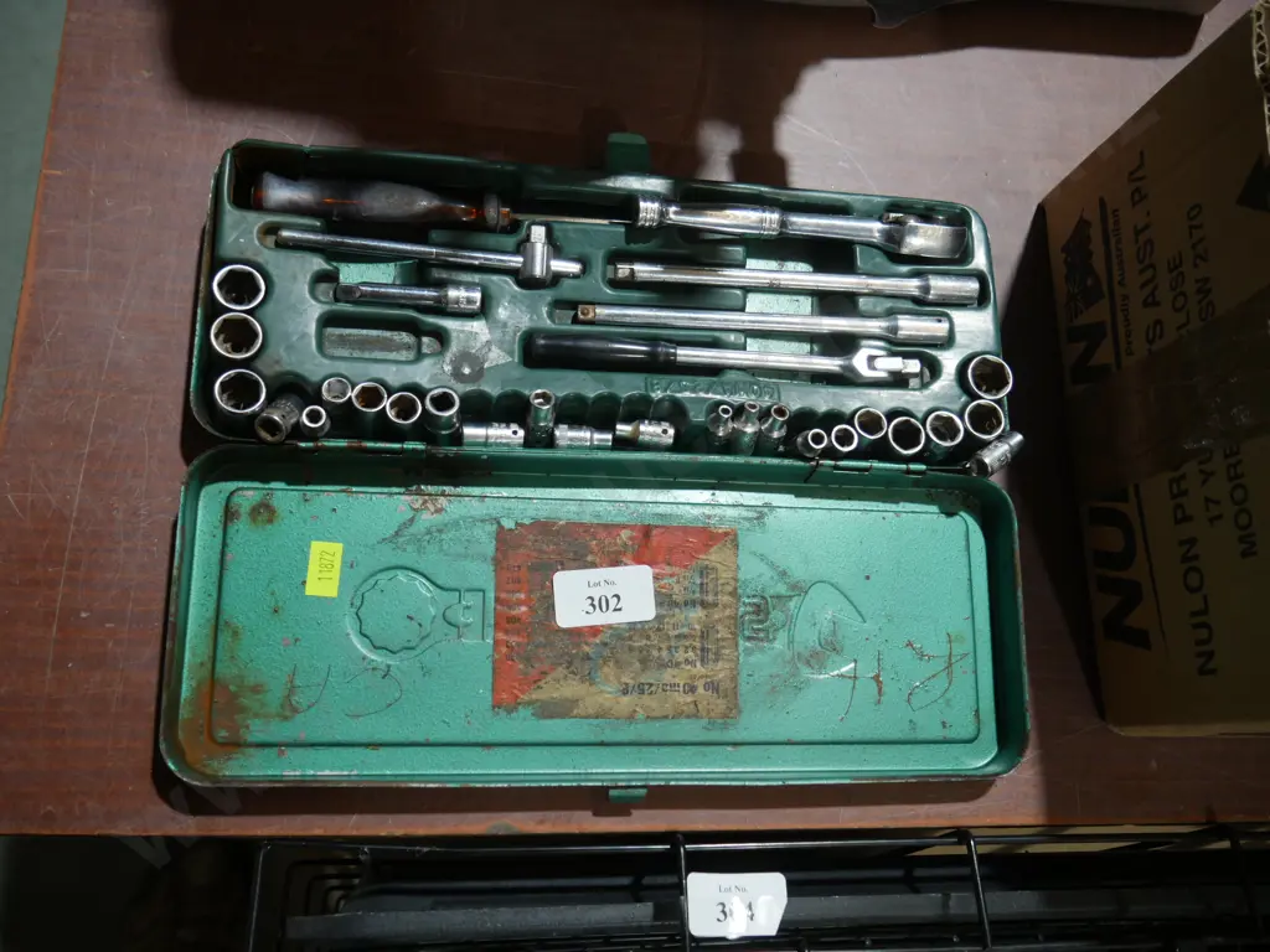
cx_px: 635
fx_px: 1027
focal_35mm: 28
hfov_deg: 63.4
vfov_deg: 49.7
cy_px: 476
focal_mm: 14
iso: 320
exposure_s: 1/60
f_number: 3.5
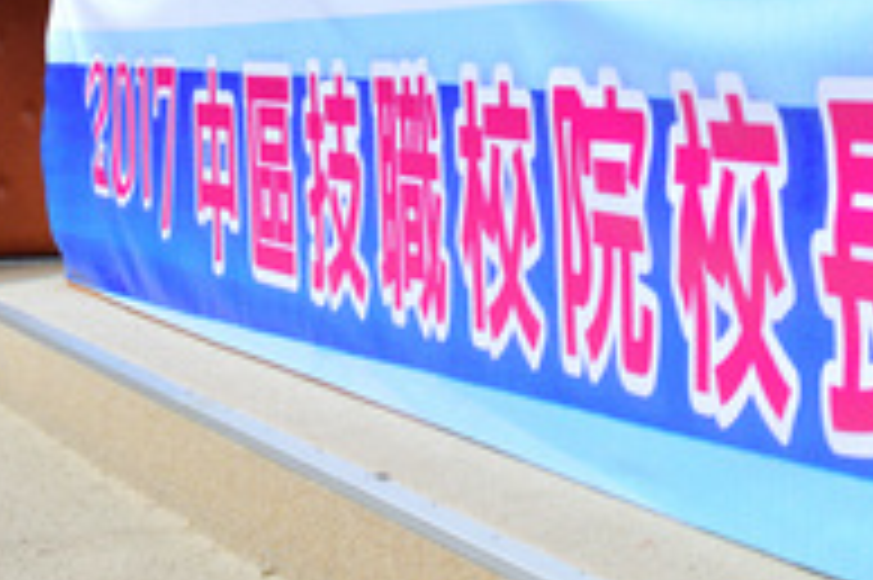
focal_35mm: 137
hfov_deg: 14.5
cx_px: 1040
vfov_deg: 9.7
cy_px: -312
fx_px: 3319
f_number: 5
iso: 800
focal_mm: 38
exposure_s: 1/50
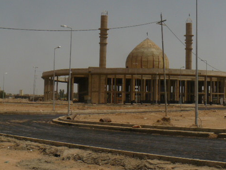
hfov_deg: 38.4
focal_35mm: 49
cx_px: 152
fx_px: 320
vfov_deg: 29.6
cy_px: 71
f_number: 8
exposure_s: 1/640
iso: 100
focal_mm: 6
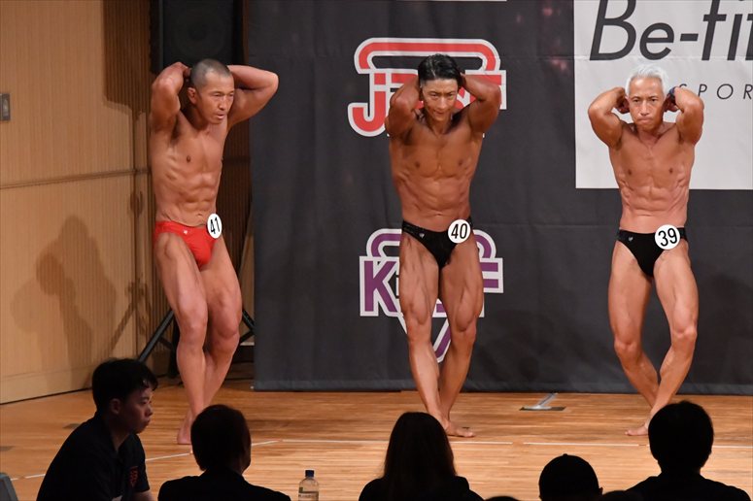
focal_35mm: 270
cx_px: 376
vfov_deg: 5.1
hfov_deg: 7.6
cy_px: 250
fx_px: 5645
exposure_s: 1/400
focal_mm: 180
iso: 9000
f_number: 5.6
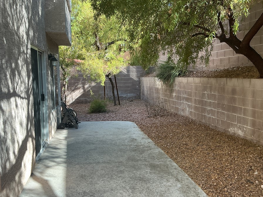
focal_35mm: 33
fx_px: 251
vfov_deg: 42.9
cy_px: 109
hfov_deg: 55.2
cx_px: 117
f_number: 1.8
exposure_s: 1/224
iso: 25
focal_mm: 3
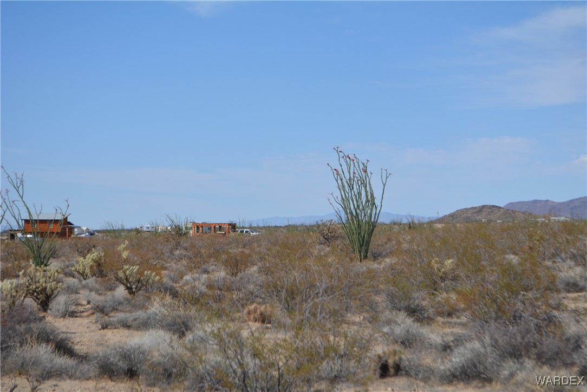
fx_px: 1346
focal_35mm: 82
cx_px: 294
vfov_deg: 16.6
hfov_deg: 24.6
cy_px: 196
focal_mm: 55
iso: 400
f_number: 7.1
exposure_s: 1/1600
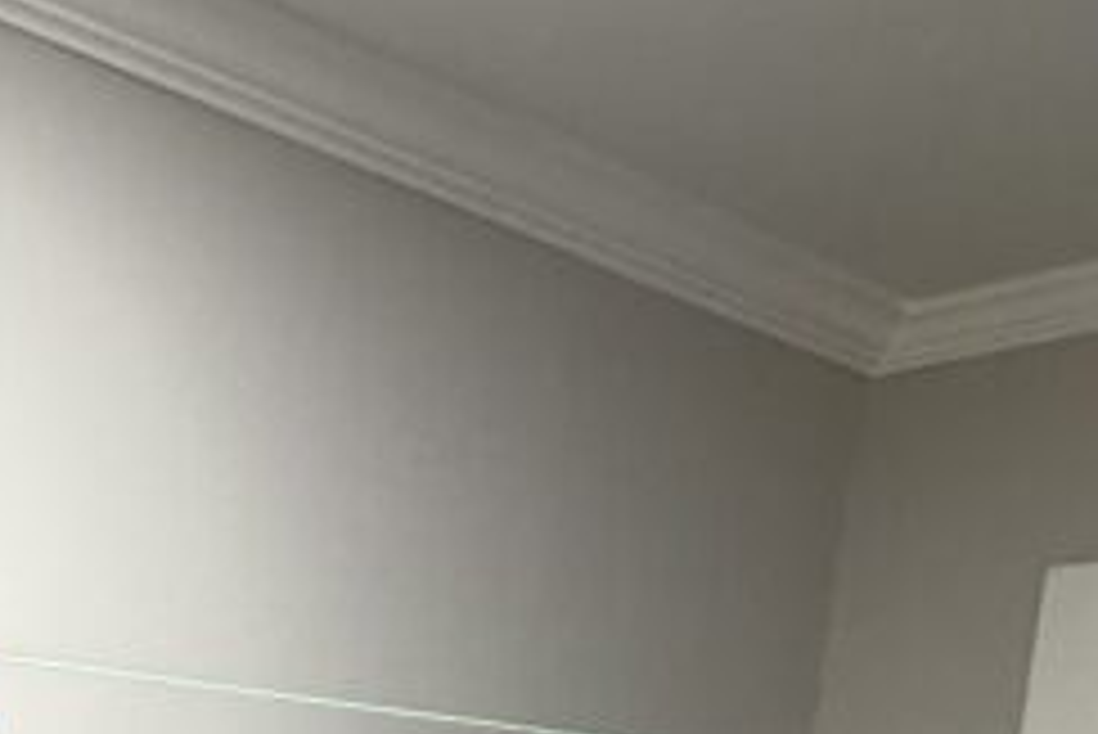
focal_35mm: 61
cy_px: 1288
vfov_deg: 18.1
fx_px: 1862
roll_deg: -1.4
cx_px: -554
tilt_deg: -10.8
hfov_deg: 25.0
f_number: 2.2
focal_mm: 2.22
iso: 320
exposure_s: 1/60
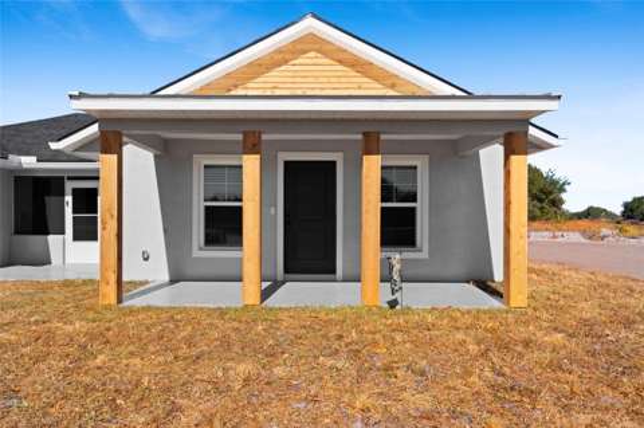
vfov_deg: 53.0
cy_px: 214
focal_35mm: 24
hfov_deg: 73.8
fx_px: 429
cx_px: 322
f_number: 10
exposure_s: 1/80
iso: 100
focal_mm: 24
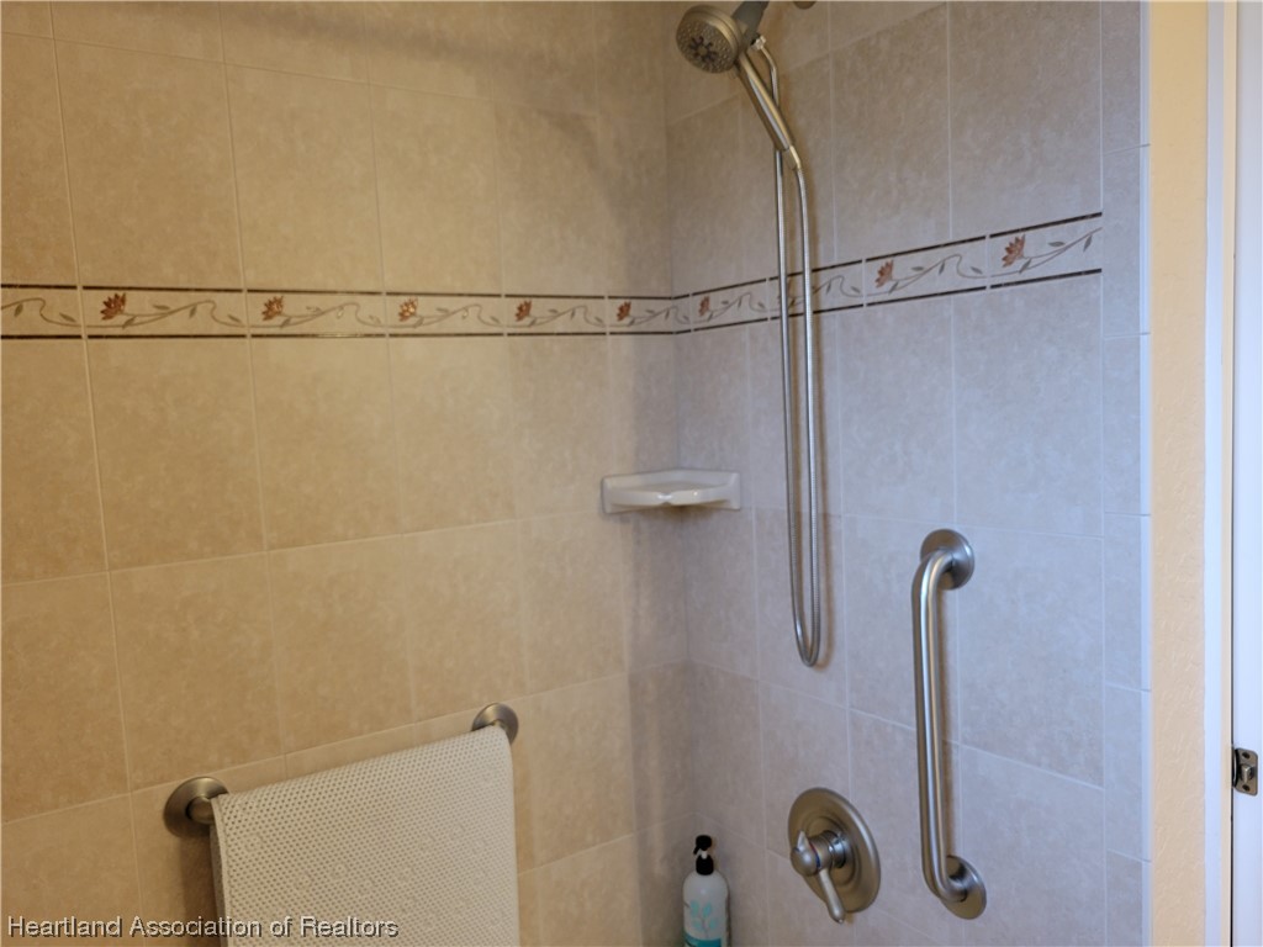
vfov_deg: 53.1
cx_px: 632
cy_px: 474
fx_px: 949
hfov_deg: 67.3
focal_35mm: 26
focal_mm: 5.4
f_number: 1.8
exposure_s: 1/60
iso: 200
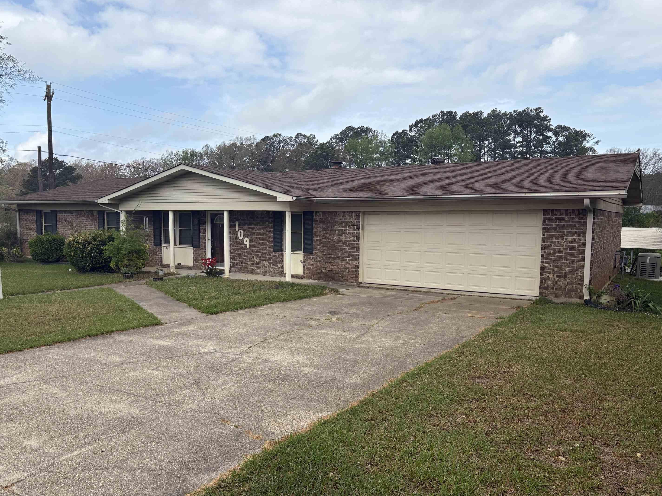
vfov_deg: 49.7
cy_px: 252
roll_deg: +0.5
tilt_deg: -4.9
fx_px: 535
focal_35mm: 28
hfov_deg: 63.4
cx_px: 316
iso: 50
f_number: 1.6
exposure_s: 1/2141
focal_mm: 5.96
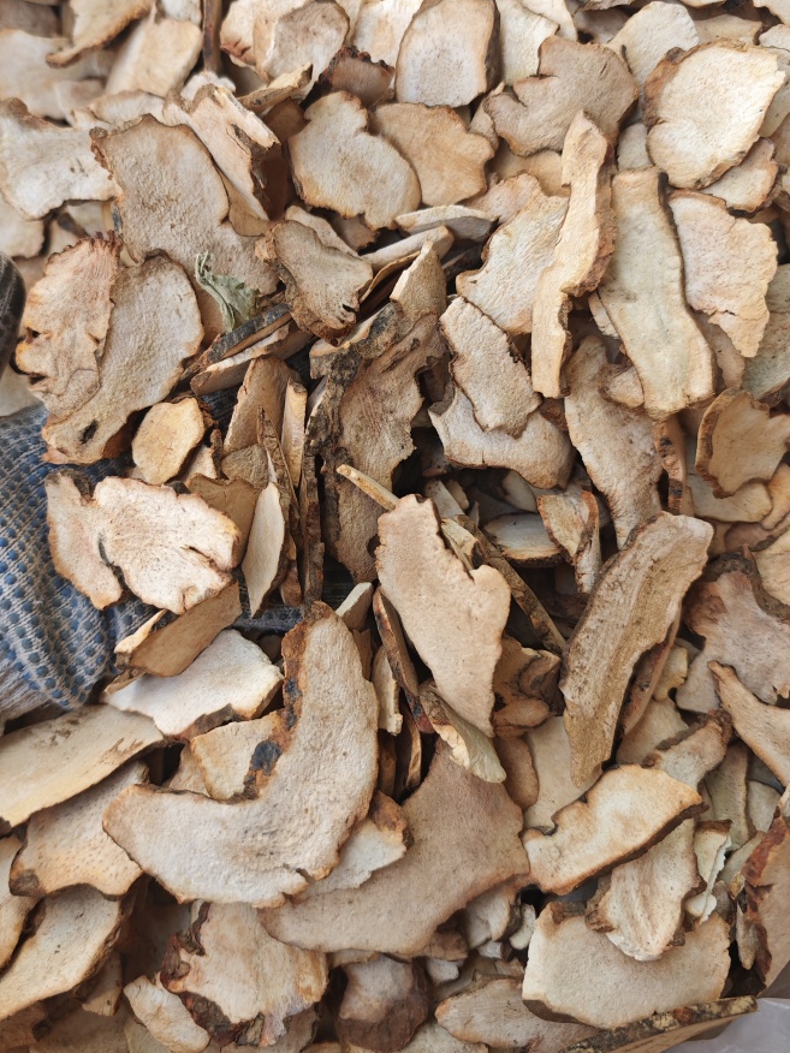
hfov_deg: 49.6
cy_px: 456
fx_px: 852
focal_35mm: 28
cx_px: 345
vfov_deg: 63.2
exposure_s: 1/315
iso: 50
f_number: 1.42
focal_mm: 6.68
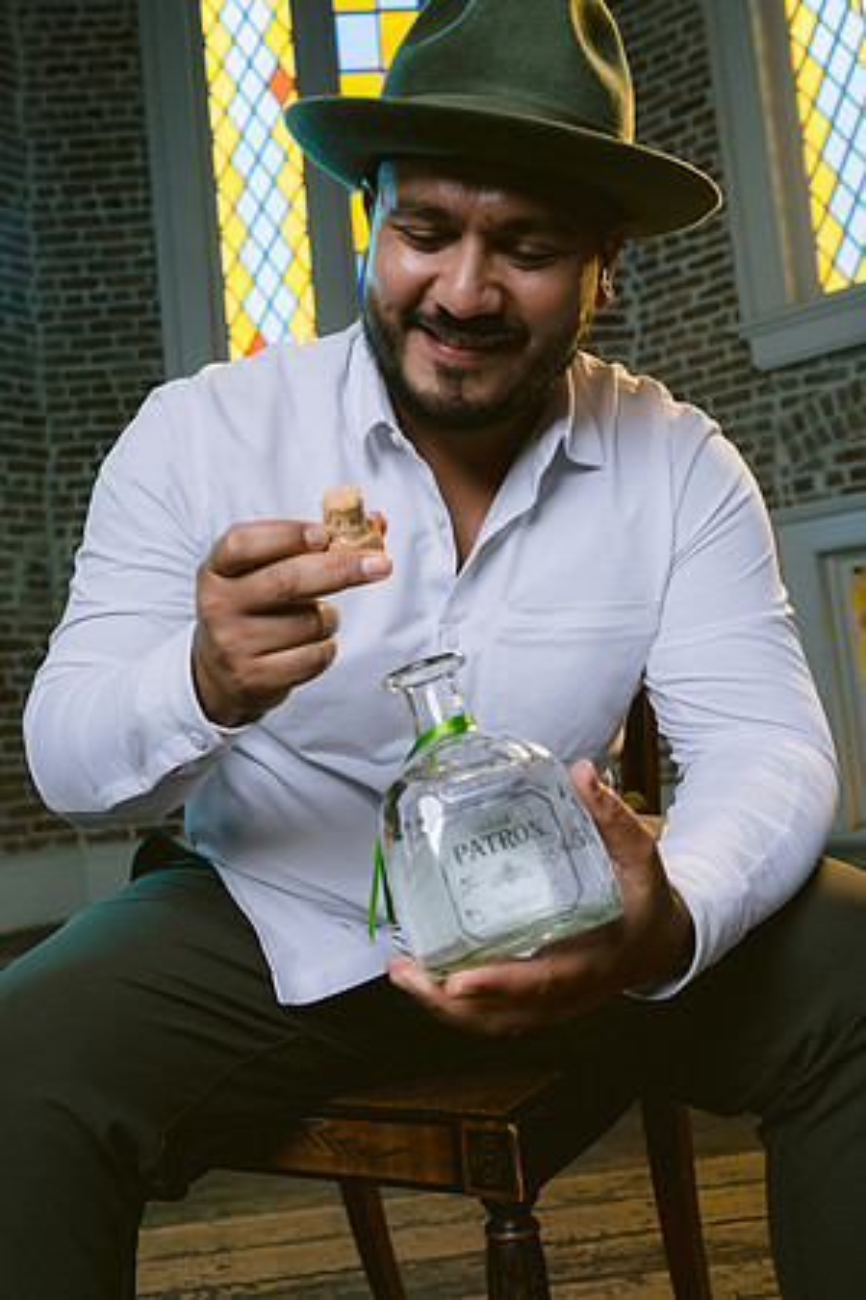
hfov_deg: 37.9
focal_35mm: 35
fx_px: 1263
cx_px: 433
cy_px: 650
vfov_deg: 54.4
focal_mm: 35
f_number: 5.6
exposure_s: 1/125
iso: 200
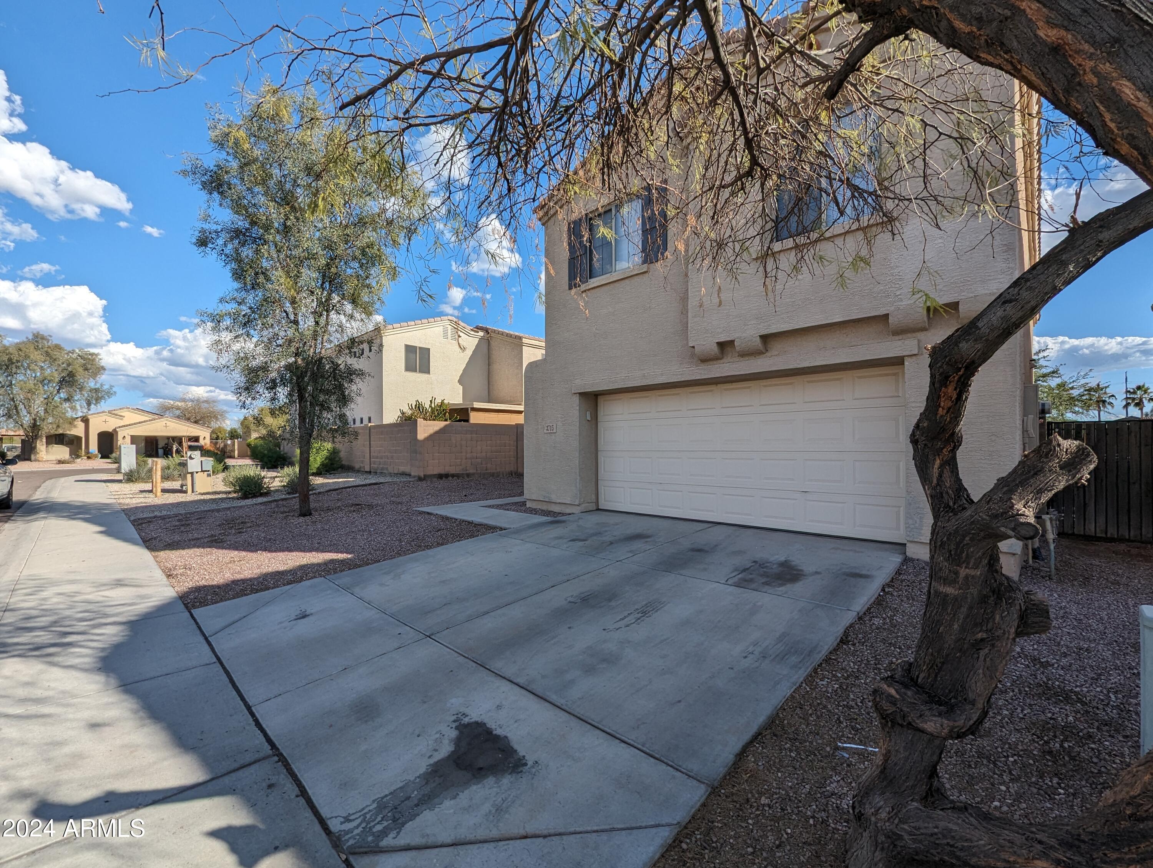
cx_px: 576
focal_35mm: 13
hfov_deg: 106.1
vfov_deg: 90.0
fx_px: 434
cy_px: 434
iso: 45
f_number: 2.2
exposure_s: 1/1890
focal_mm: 1.95
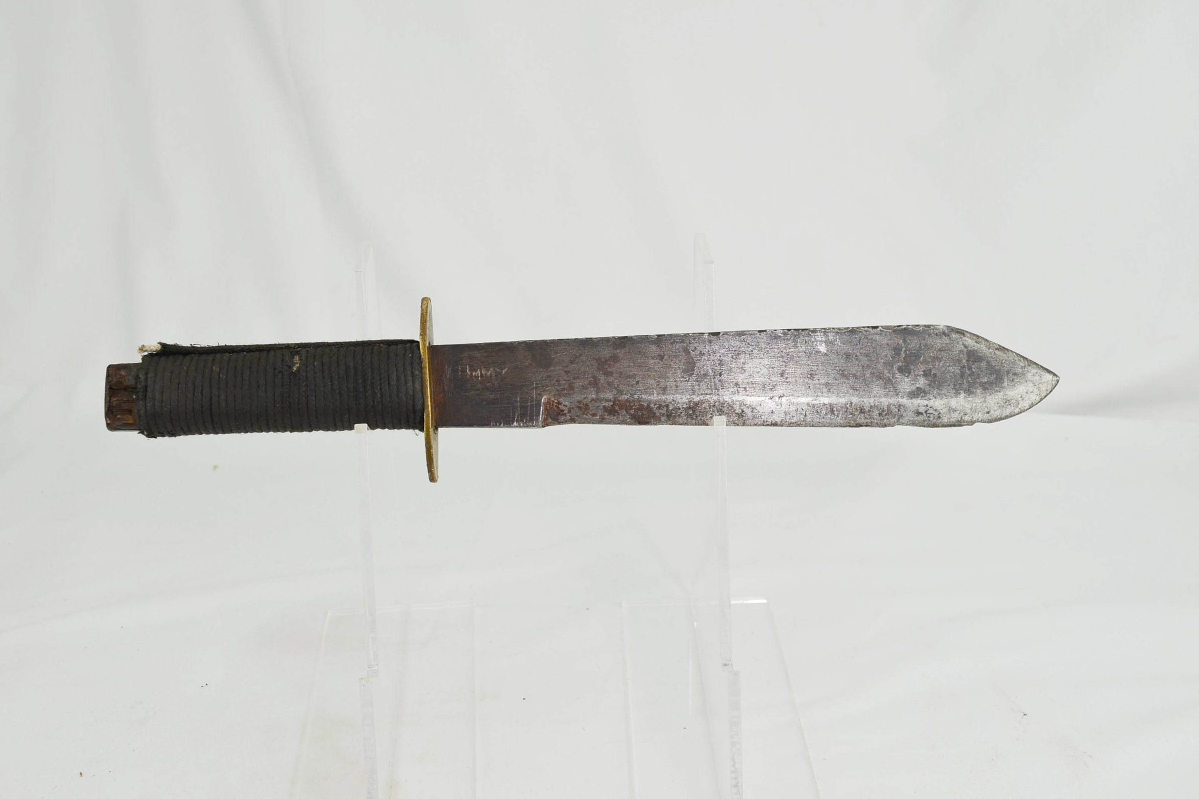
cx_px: 593
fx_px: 1332
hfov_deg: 48.5
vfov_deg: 33.4
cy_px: 403
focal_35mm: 40
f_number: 5.6
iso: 200
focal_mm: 26
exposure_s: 1/125
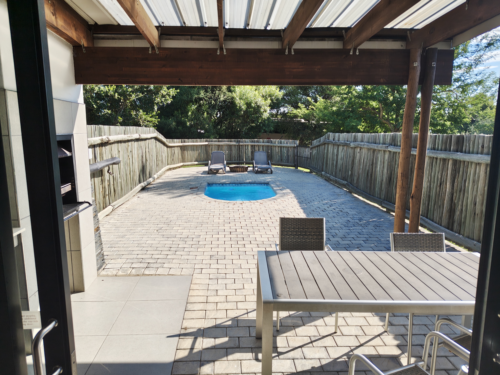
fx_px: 347
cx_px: 250
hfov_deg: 71.6
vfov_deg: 56.8
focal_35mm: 24
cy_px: 188
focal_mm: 5.56
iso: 50
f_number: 1.88
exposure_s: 1/528
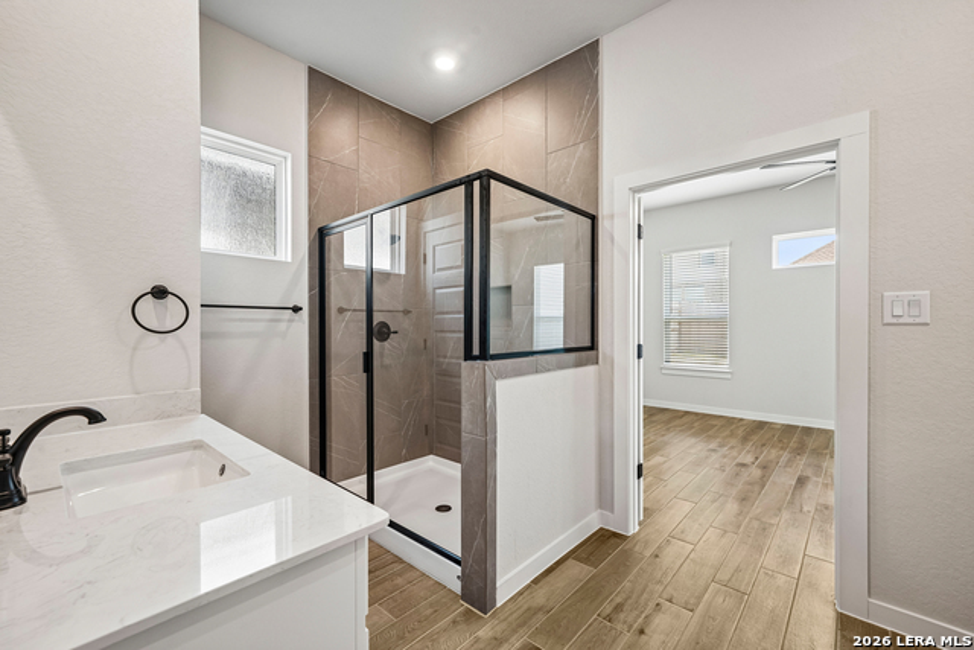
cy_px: 325
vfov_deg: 77.4
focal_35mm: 15
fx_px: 406
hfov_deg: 100.4
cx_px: 487
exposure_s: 1/20
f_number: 8
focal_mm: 15
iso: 500
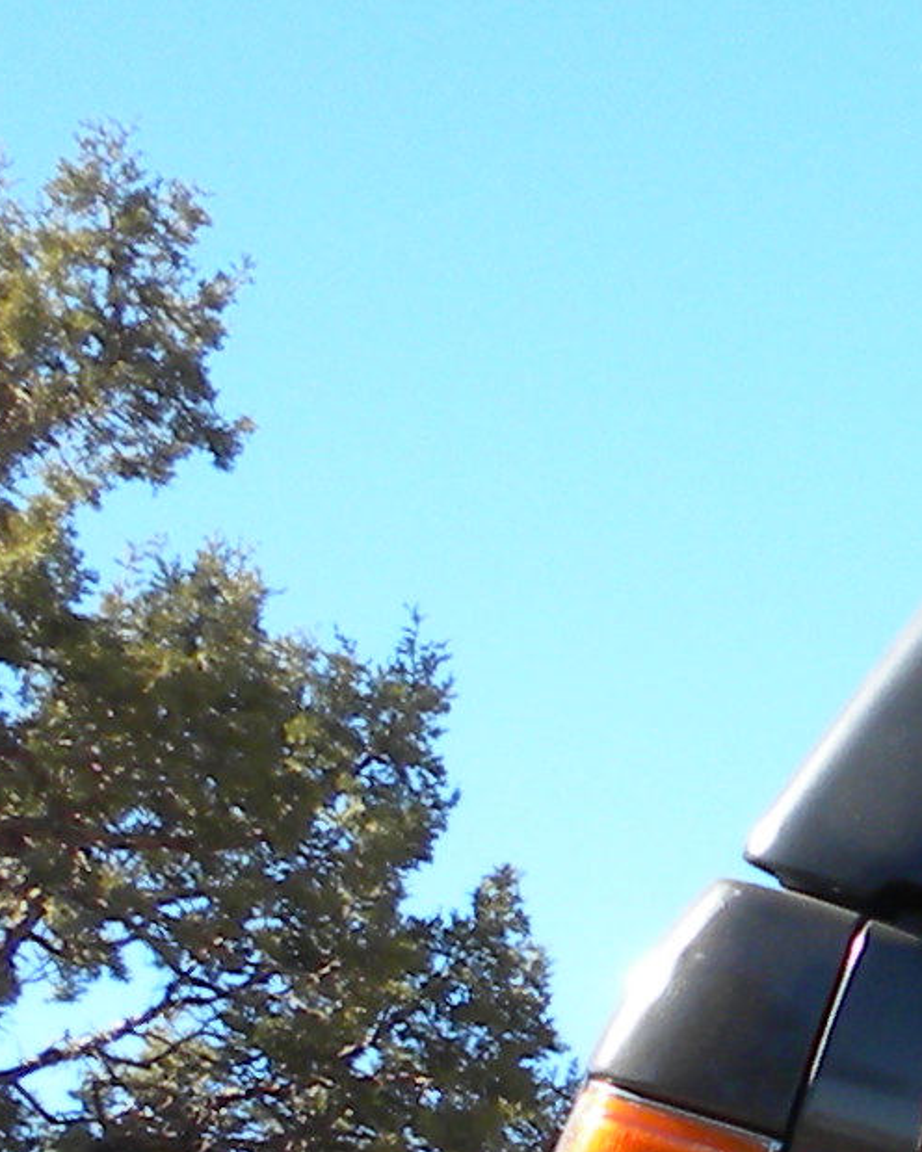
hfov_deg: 6.4
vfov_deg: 8.1
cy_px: 1895
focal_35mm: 233
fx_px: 7948
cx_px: 1967
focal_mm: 6.6
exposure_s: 1/268
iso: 64
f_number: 3.5
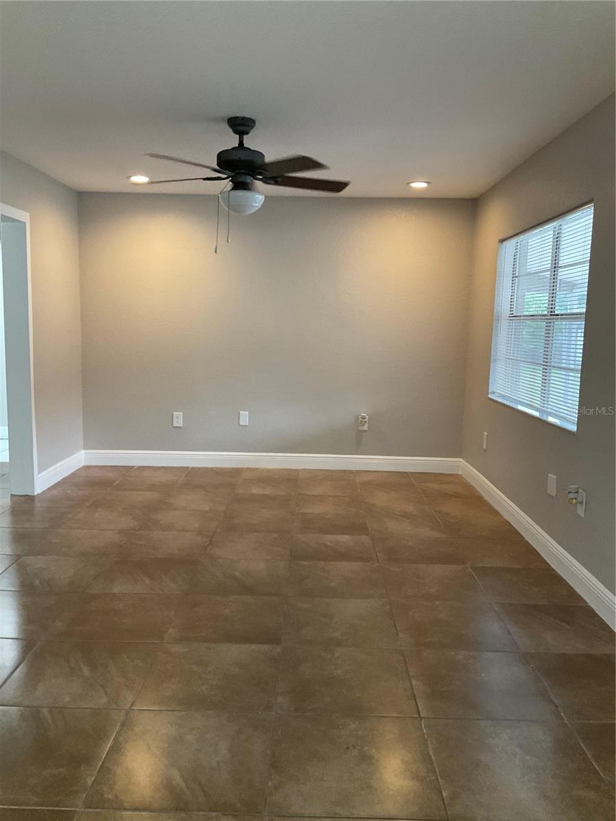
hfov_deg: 48.2
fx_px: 688
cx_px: 308
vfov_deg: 61.7
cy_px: 410
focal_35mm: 29
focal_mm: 3
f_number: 1.8
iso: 100
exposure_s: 1/60
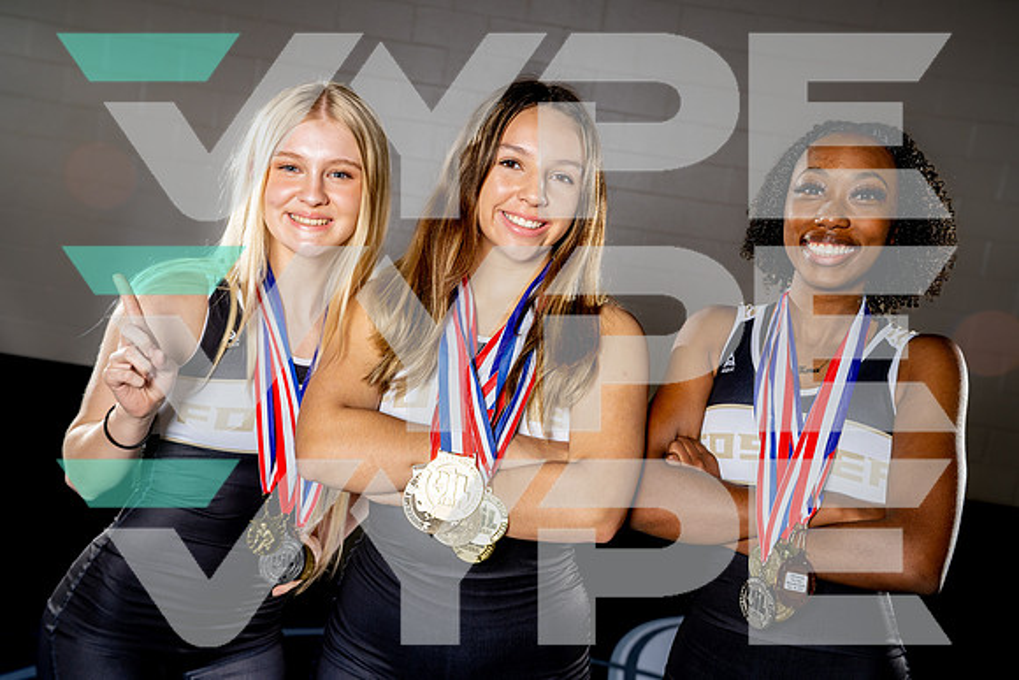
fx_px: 1246
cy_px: 340
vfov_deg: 30.5
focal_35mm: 44
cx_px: 510
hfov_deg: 44.5
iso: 320
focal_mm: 44
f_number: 5.6
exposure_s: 1/250
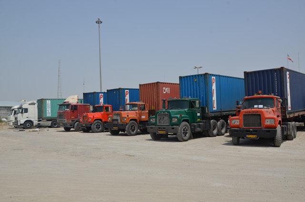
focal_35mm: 33
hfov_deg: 57.3
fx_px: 279
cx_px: 152
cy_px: 101
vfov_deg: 39.8
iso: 100
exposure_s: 1/320
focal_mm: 22
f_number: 9
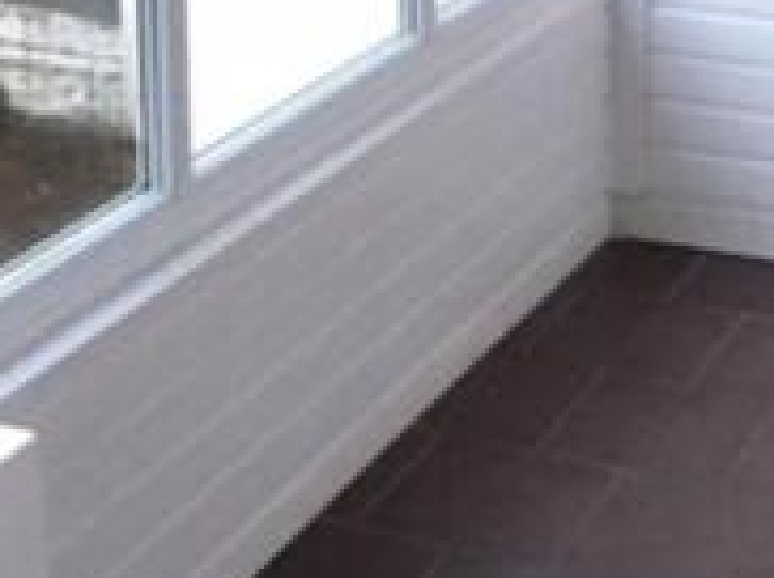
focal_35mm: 93
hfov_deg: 20.8
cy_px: -66
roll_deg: -2.3
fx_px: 2077
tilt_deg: -14.6
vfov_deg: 15.4
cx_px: 653
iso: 160
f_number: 2.2
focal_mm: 4.15
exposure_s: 1/4
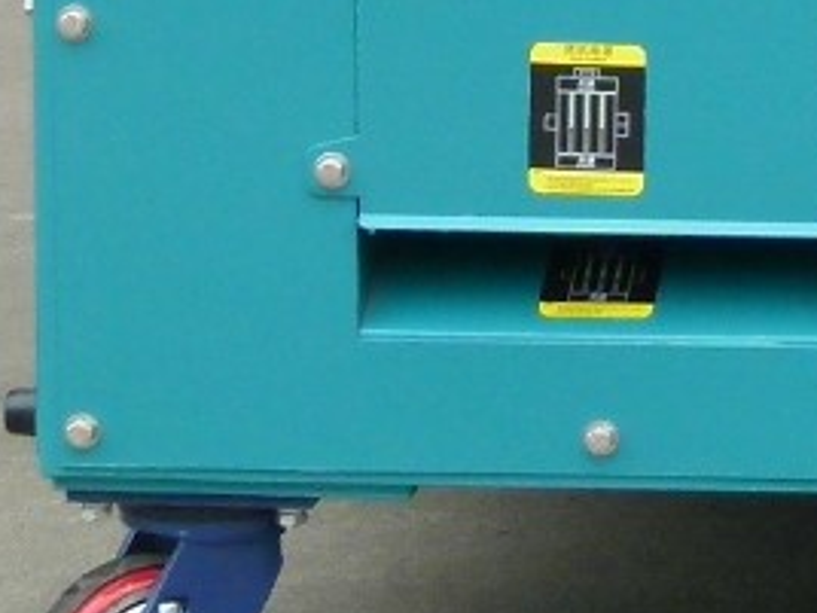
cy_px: -567
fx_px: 8166
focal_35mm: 346
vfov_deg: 4.2
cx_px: 1497
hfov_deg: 5.6
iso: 100
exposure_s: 1/60
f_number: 3.2
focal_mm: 10.5
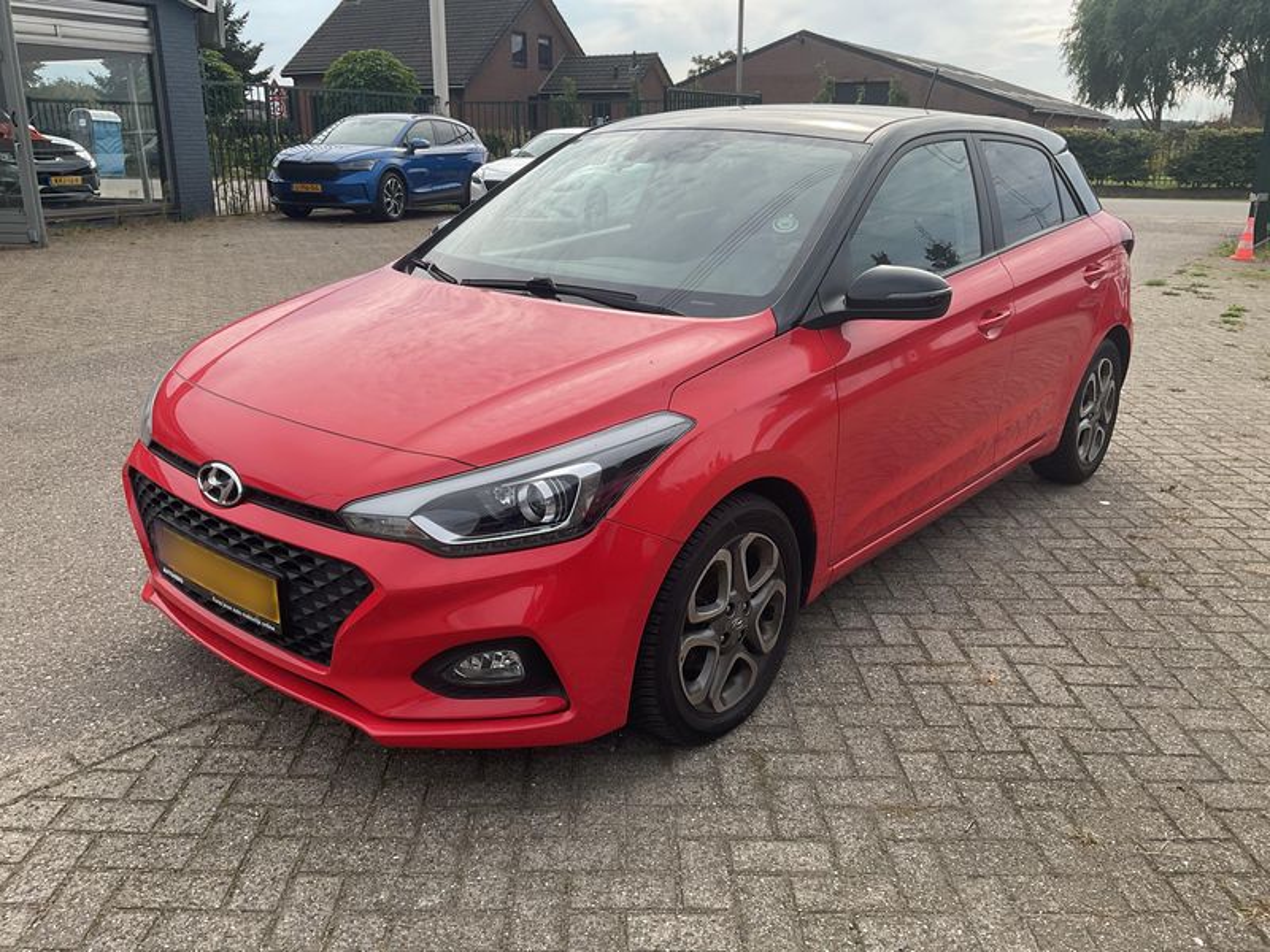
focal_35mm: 29
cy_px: 476
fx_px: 1064
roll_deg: -0.3
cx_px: 635
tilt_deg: -16.4
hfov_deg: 61.7
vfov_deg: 48.2
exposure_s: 1/1121
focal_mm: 3
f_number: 1.8
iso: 16
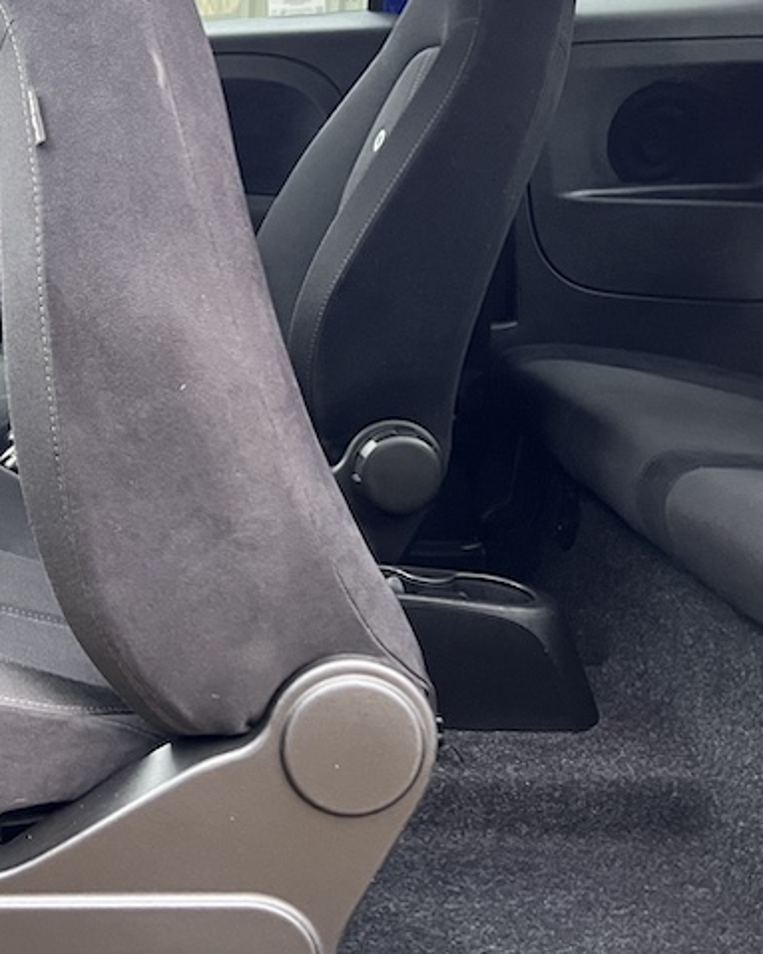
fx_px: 1497
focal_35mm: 53
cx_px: 64
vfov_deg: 34.9
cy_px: 291
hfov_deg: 27.5
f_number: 1.5
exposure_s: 1/53
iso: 500
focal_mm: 5.7
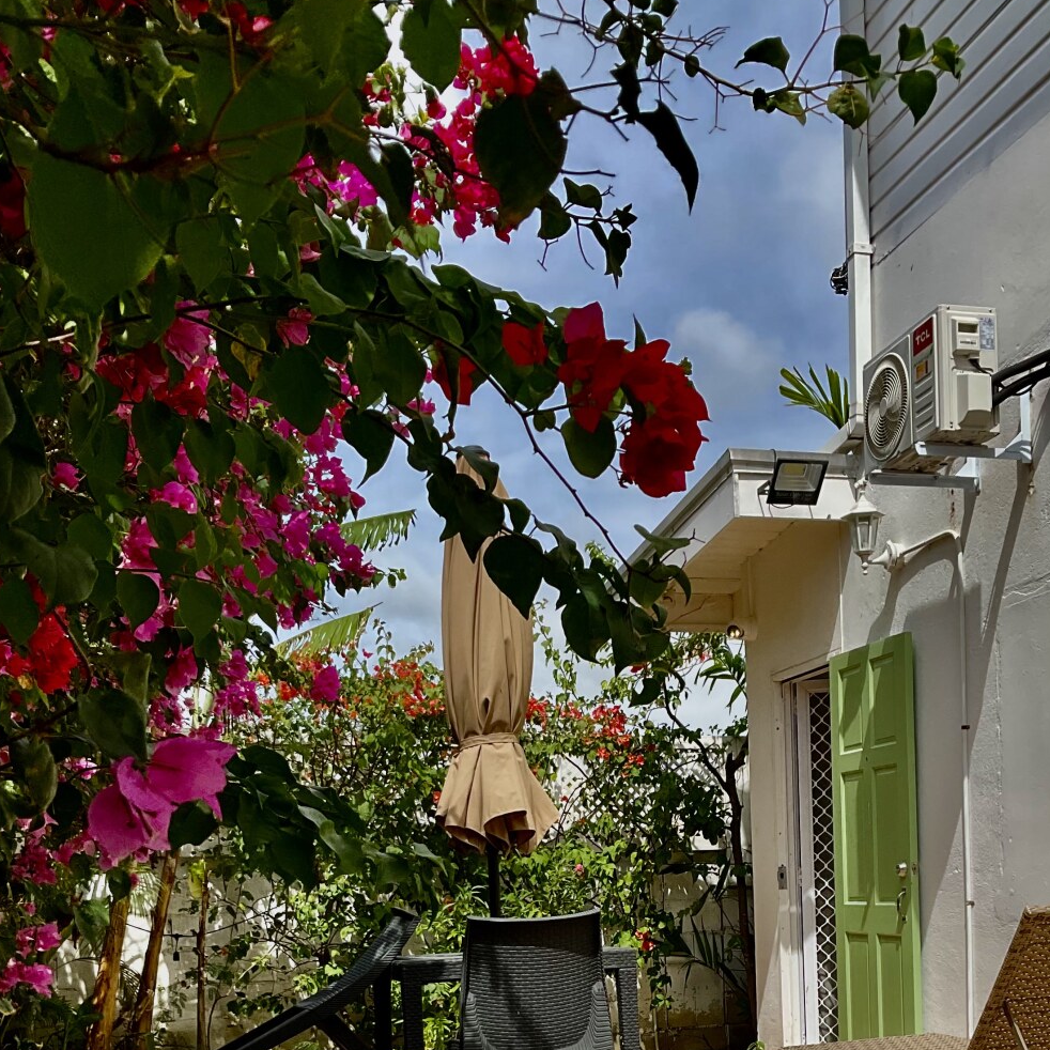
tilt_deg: +0.0
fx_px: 1613
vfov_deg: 34.2
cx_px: 622
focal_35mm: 47
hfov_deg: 35.9
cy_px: 929
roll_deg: +1.9
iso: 16
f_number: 1.8
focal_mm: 3
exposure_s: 1/1786
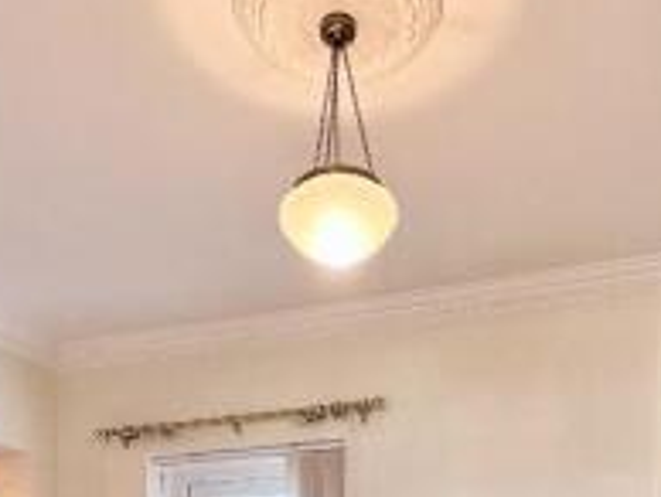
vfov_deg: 26.8
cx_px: 342
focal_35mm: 42
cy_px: 703
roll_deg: -0.2
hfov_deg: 44.7
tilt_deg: -5.3
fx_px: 803
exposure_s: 1/100
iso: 125
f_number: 2.2
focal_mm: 2.22
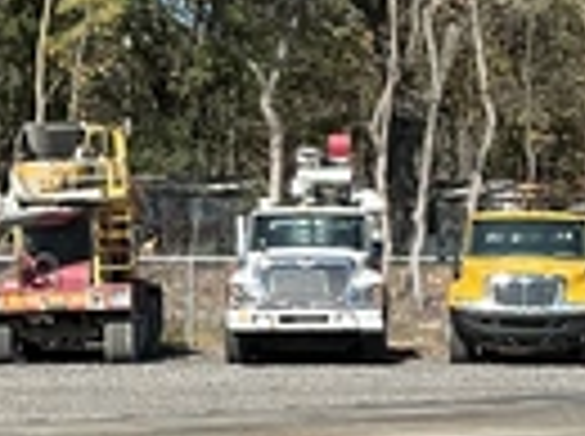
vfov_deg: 8.8
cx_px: -126
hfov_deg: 11.5
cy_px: 344
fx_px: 2834
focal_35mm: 168
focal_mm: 3
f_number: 1.8
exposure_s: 1/1377
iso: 25
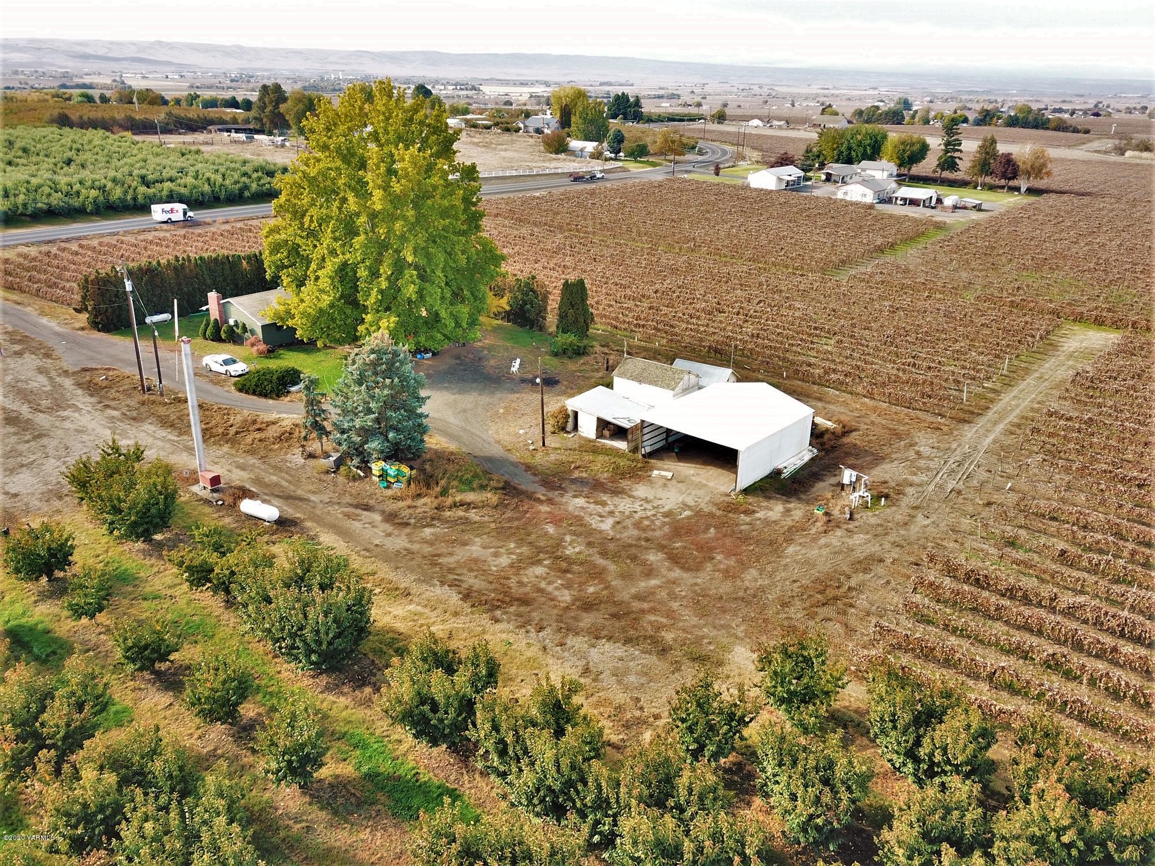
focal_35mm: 26
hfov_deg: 67.3
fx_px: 868
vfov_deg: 53.1
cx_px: 578
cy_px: 433
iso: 107
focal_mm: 4.73
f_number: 2.2
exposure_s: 1/100
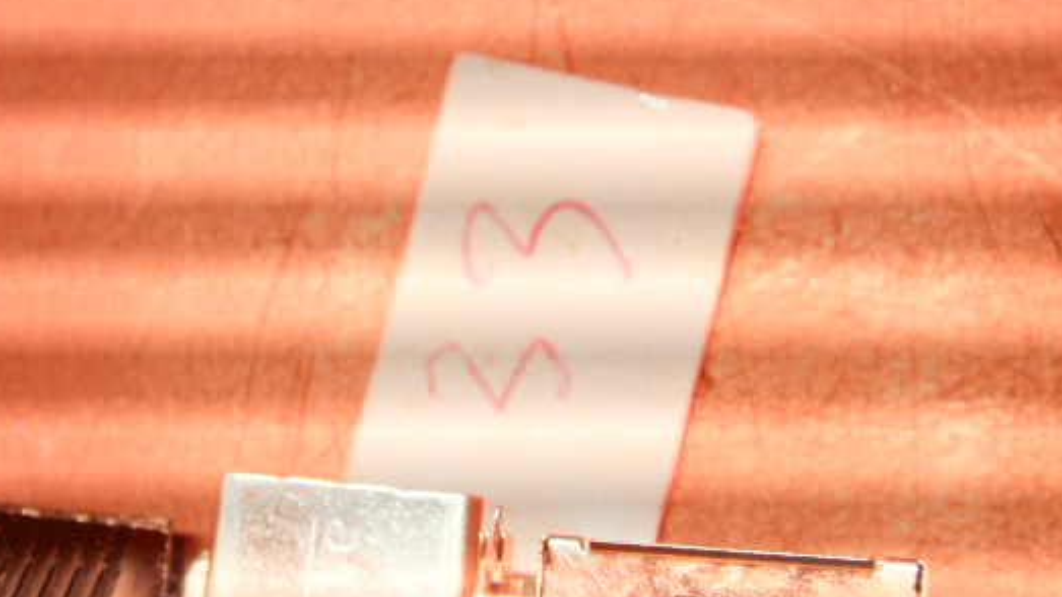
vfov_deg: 23.0
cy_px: 376
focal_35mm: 52
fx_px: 1464
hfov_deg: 39.8
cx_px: 493
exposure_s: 1/45
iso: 100
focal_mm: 6.6
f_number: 3.5
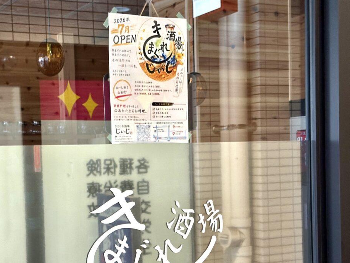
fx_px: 678
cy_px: 181
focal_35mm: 67
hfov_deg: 28.8
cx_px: 120
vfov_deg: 21.8
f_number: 1.78
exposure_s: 1/40
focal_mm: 6.86
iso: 250
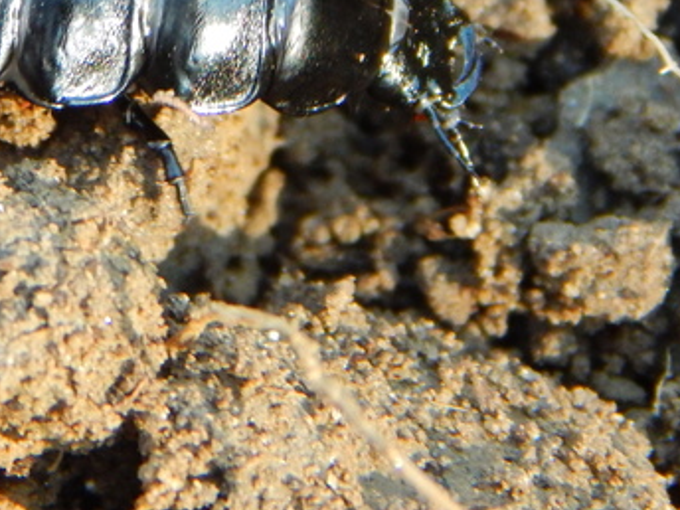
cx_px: -17
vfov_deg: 4.6
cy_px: -115
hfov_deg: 6.1
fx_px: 6384
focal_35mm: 325
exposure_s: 1/100
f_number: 4.8
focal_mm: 23.4
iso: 400
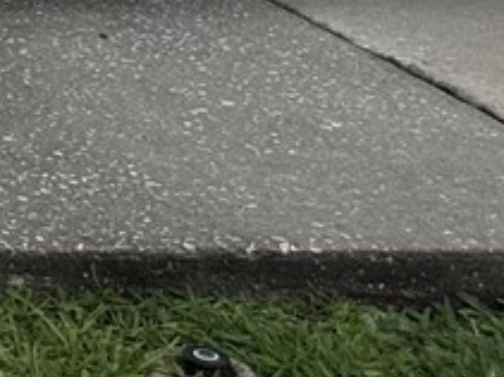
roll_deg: -0.3
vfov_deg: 6.8
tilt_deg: +5.0
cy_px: -1002
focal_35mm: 182
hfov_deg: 8.0
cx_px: -1359
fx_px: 2648
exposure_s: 1/4405
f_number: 1.78
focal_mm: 6.76
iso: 80
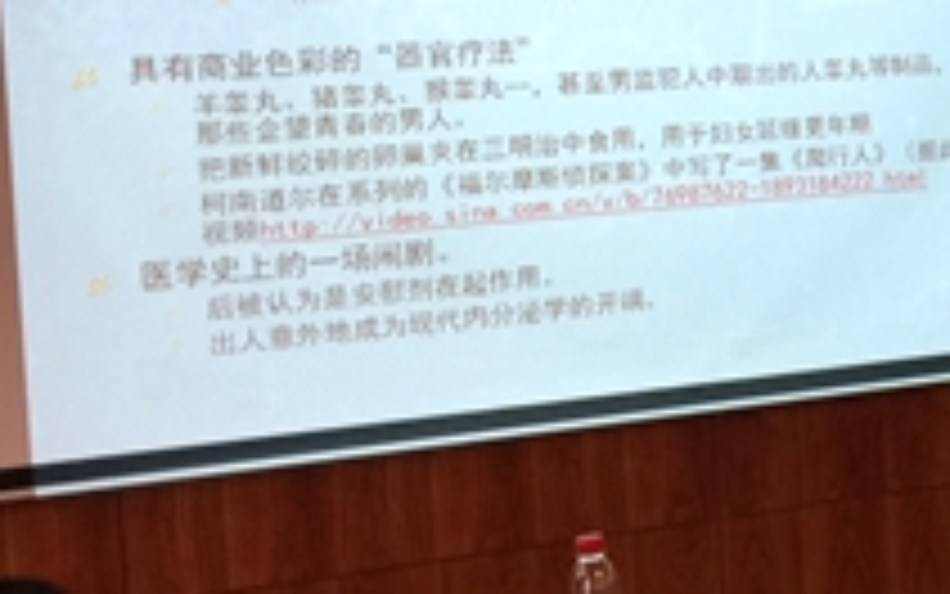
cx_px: 1441
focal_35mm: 102
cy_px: 83
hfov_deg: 18.1
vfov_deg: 12.8
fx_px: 2642
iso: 50
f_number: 2.2
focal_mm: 4.15
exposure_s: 1/33
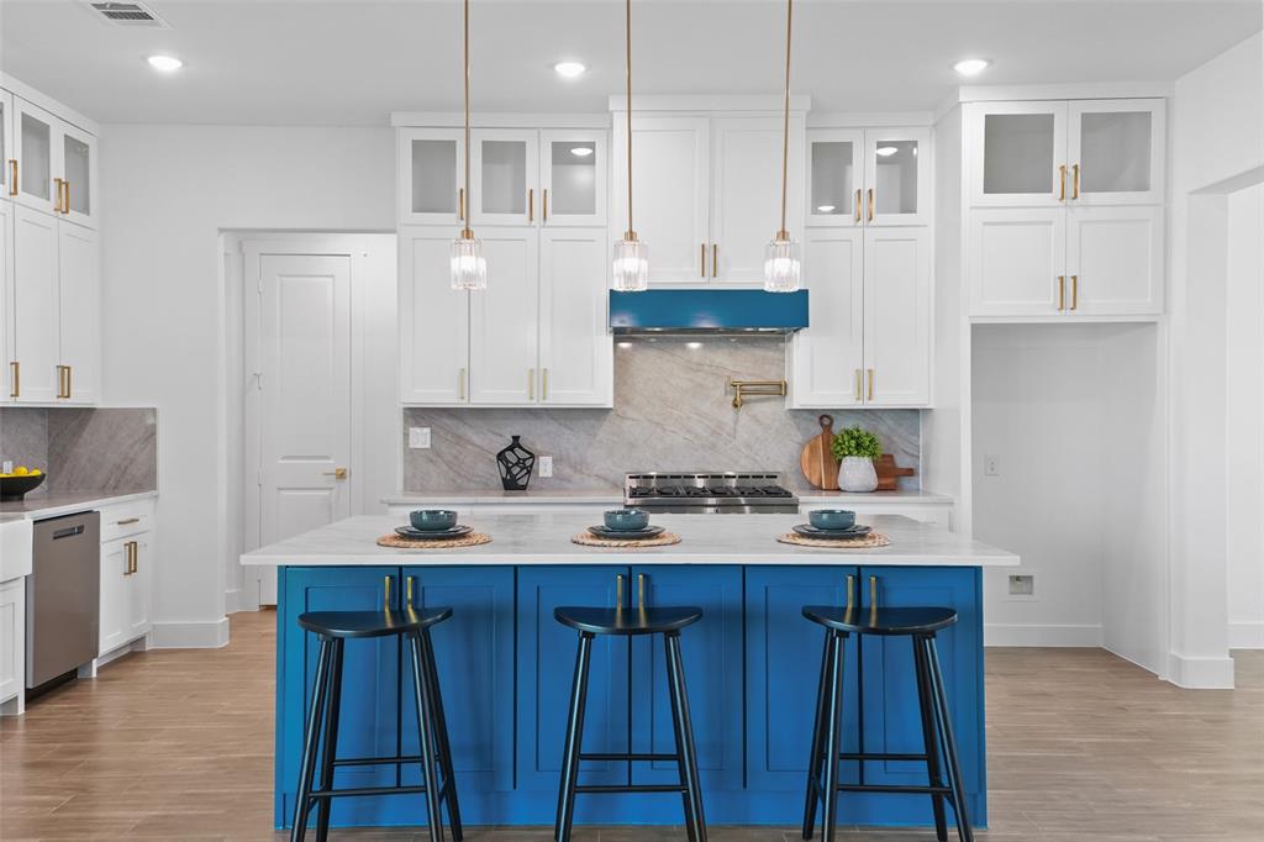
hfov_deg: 63.7
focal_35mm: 29
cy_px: 421
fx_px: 1018
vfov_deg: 44.9
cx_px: 632
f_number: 9
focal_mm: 19.5
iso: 640
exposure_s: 1/6
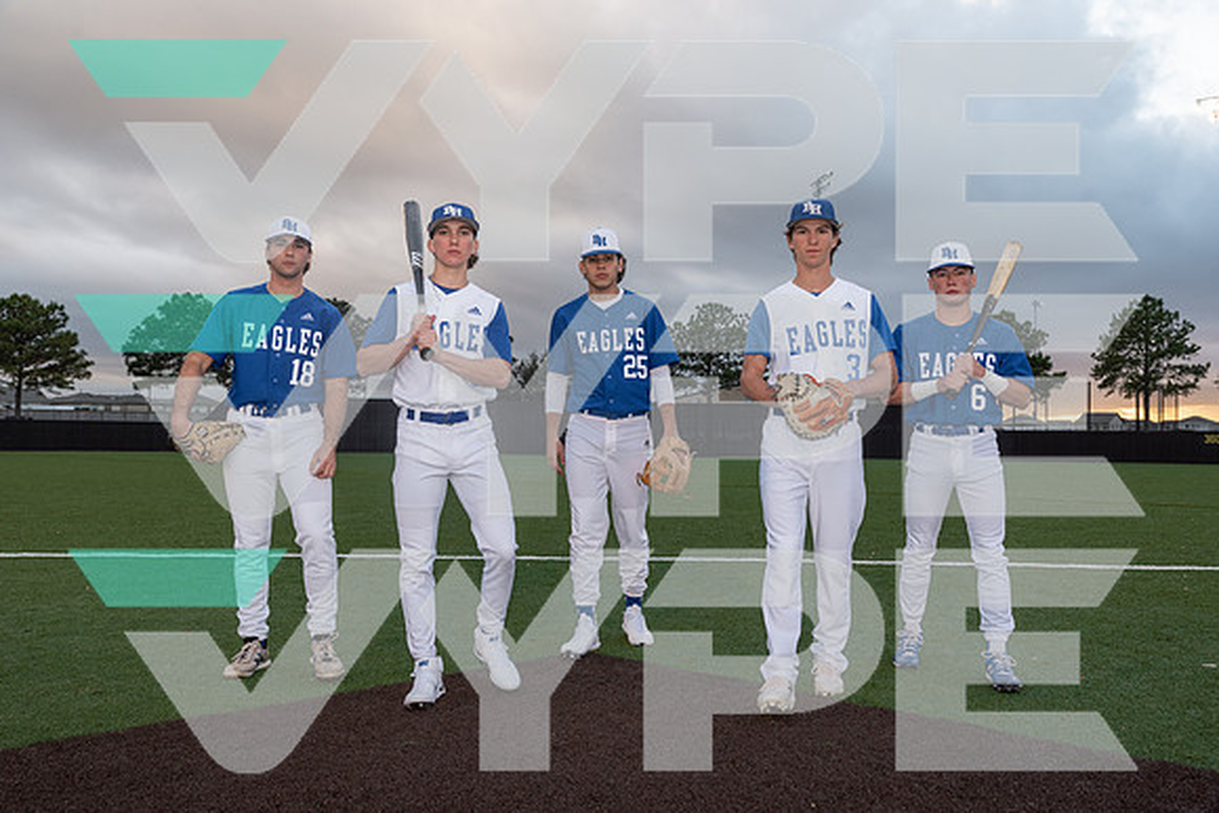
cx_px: 610
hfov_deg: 55.8
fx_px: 1152
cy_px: 406
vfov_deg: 38.9
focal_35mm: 34
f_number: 7.1
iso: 400
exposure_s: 1/250
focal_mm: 34
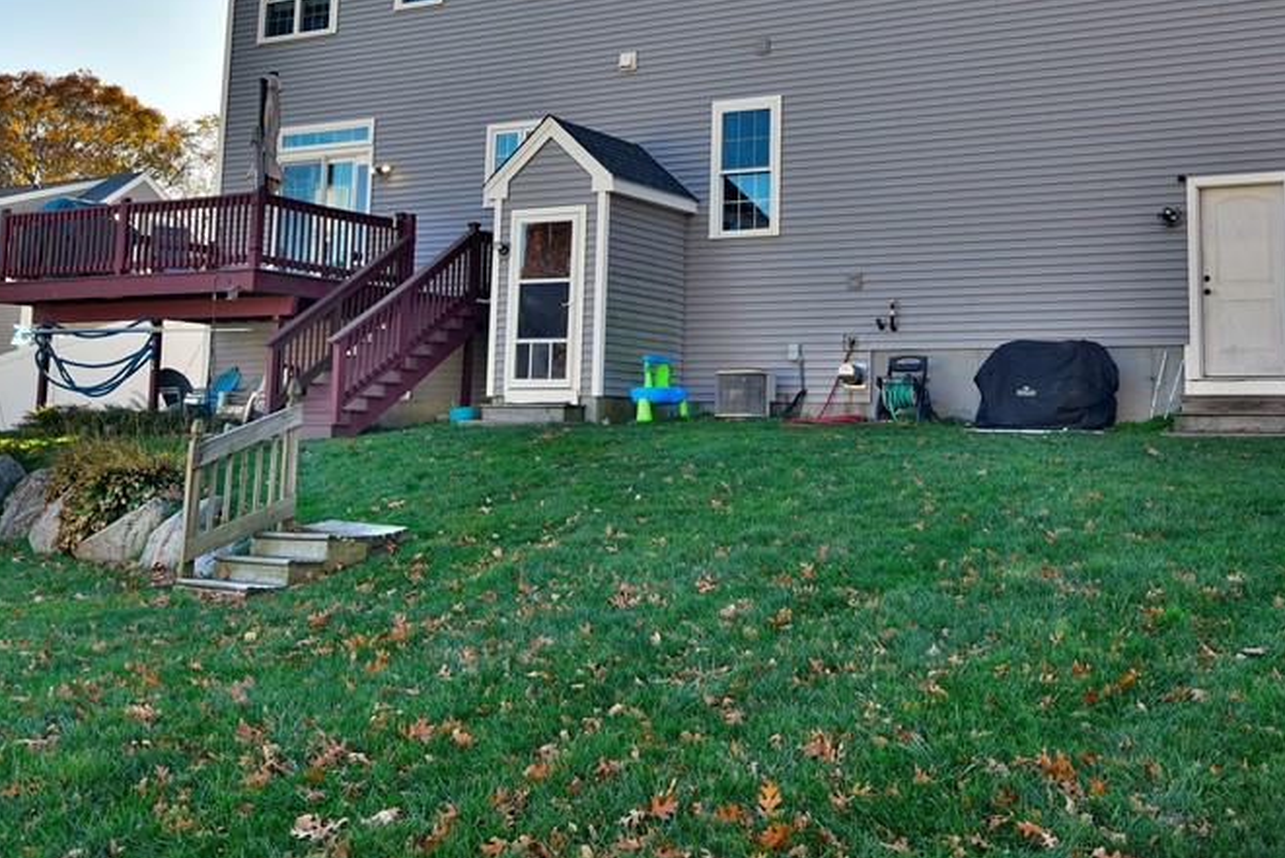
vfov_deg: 28.8
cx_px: 758
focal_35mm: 46
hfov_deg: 42.6
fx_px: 1643
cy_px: 193
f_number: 9
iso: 400
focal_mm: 28
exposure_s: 1/320
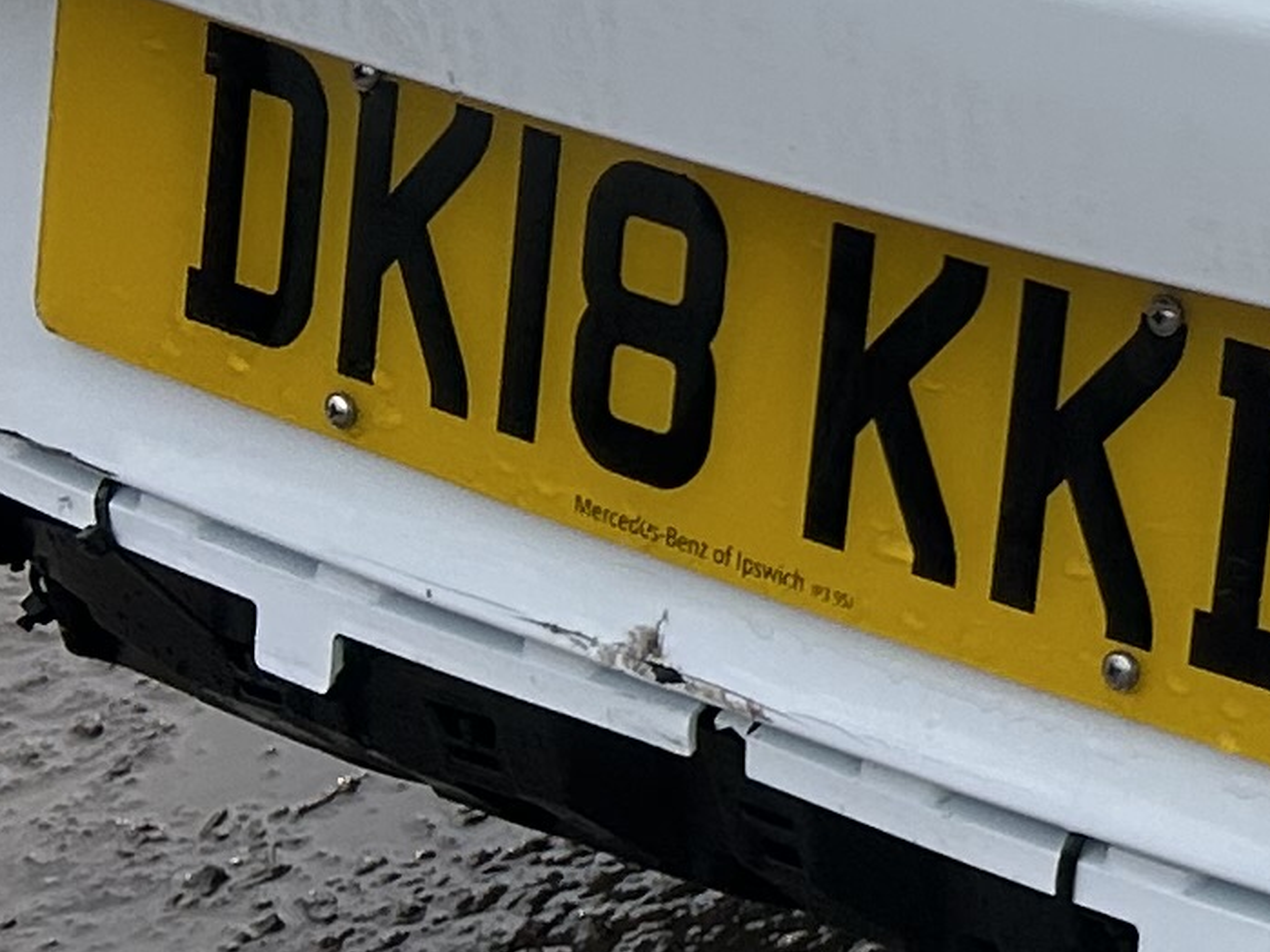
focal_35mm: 150
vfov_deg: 9.7
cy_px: -225
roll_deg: -0.1
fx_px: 5502
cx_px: 2925
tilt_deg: -22.3
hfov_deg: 11.3
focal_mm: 5.7
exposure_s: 1/2632
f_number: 1.5
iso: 50
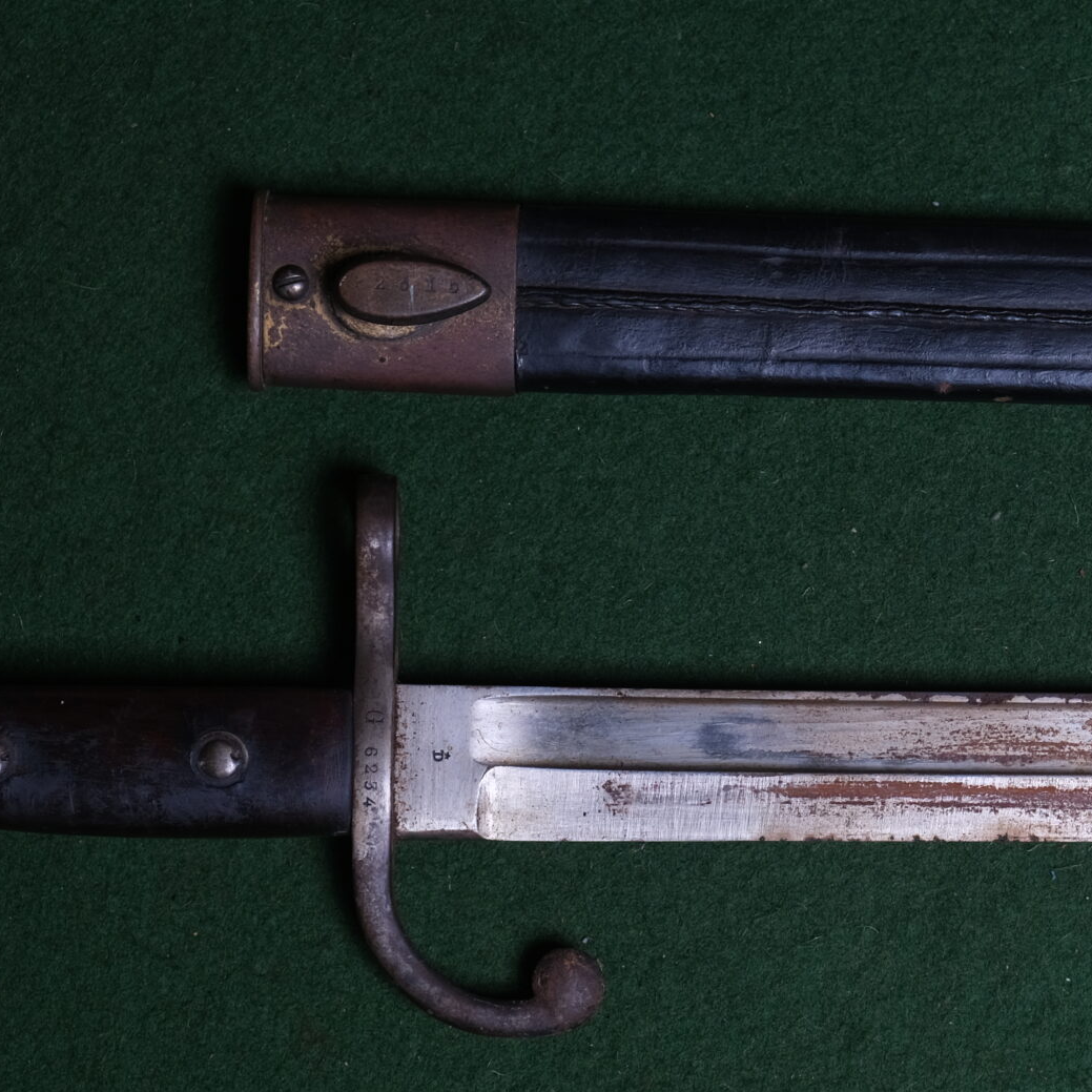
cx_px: 898
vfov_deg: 15.7
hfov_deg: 15.6
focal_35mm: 111
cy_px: 670
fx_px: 3962
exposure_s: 1/160
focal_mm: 35.3
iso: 320
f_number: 5.6
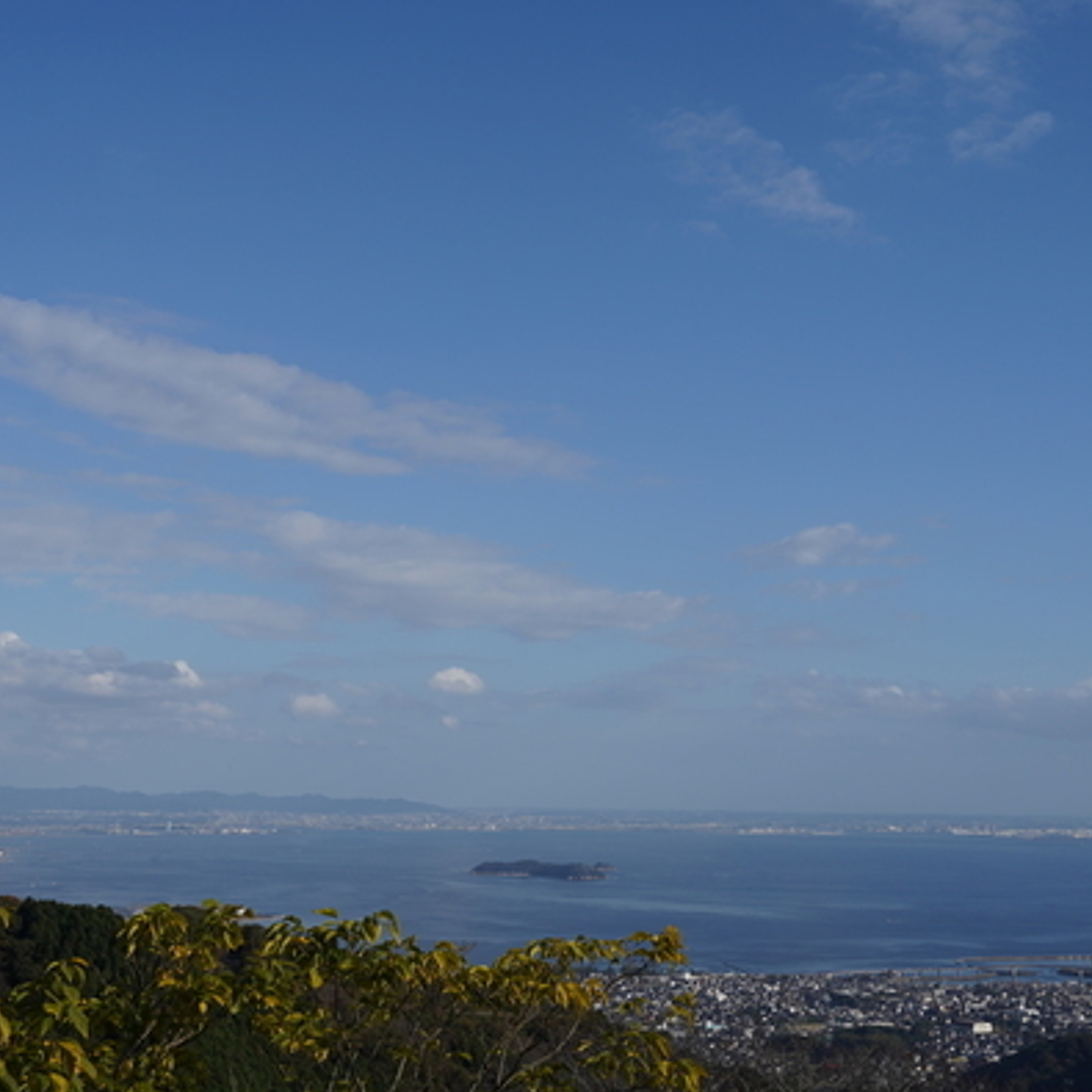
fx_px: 1749
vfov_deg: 34.7
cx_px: 481
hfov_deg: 34.6
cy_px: 547
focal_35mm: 49
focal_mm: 38
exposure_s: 1/500
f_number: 8
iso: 100
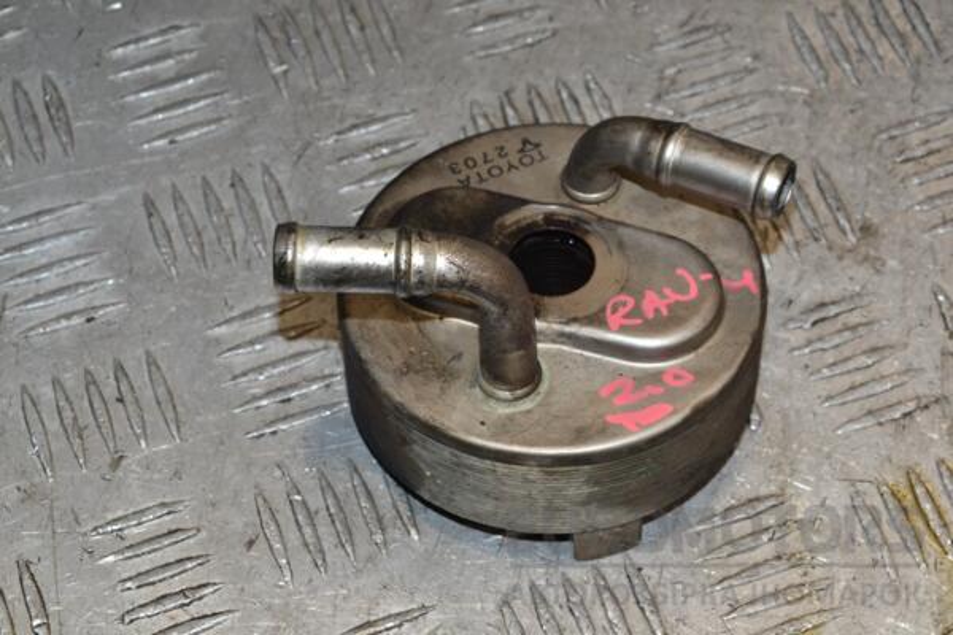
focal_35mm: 105
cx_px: 476
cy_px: 318
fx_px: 2779
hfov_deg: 19.5
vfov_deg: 13.0
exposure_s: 1/200
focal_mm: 70
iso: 800
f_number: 10
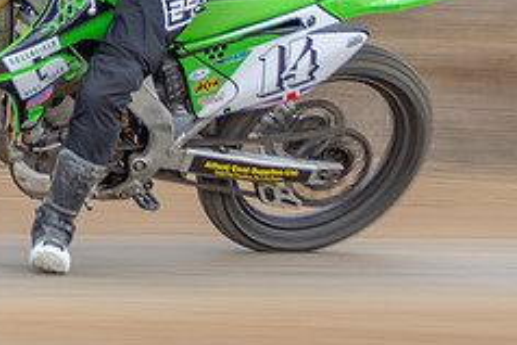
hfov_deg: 5.1
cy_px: -27
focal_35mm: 402
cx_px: 14
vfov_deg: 3.4
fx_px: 5776
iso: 100
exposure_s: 1/100
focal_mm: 92
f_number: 6.3
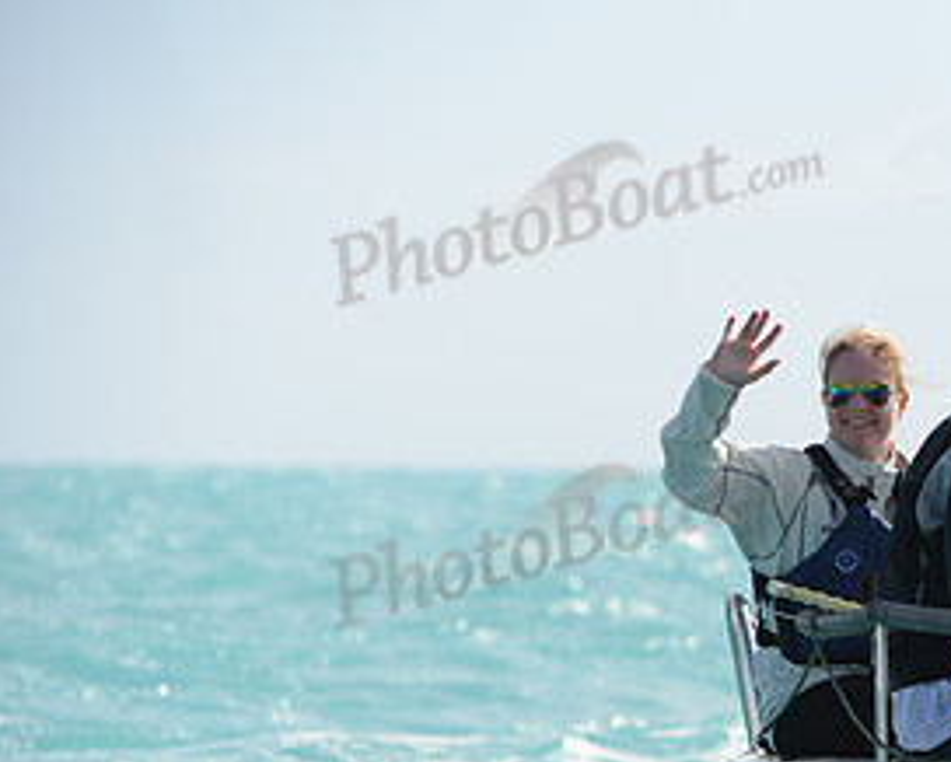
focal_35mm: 400
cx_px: 1007
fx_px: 11266
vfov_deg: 3.9
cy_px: 669
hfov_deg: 4.8
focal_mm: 200
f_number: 5
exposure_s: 1/1250
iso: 200
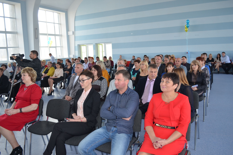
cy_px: 78
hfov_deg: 62.0
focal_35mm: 30
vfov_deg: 43.4
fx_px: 194
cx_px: 116
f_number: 3.8
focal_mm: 20
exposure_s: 1/125
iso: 250
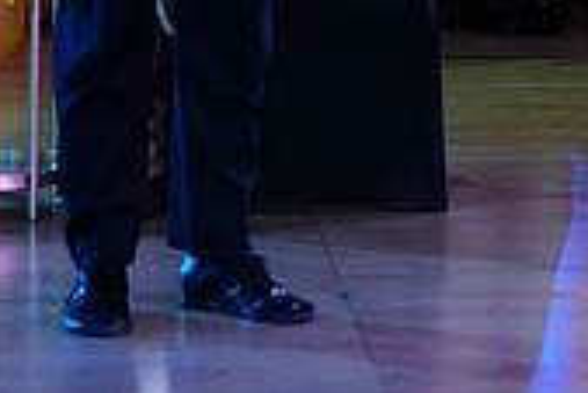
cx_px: 383
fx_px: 3531
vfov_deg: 6.3
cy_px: -276
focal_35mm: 216
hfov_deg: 9.5
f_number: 4.5
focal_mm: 63
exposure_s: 1/250
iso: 3200
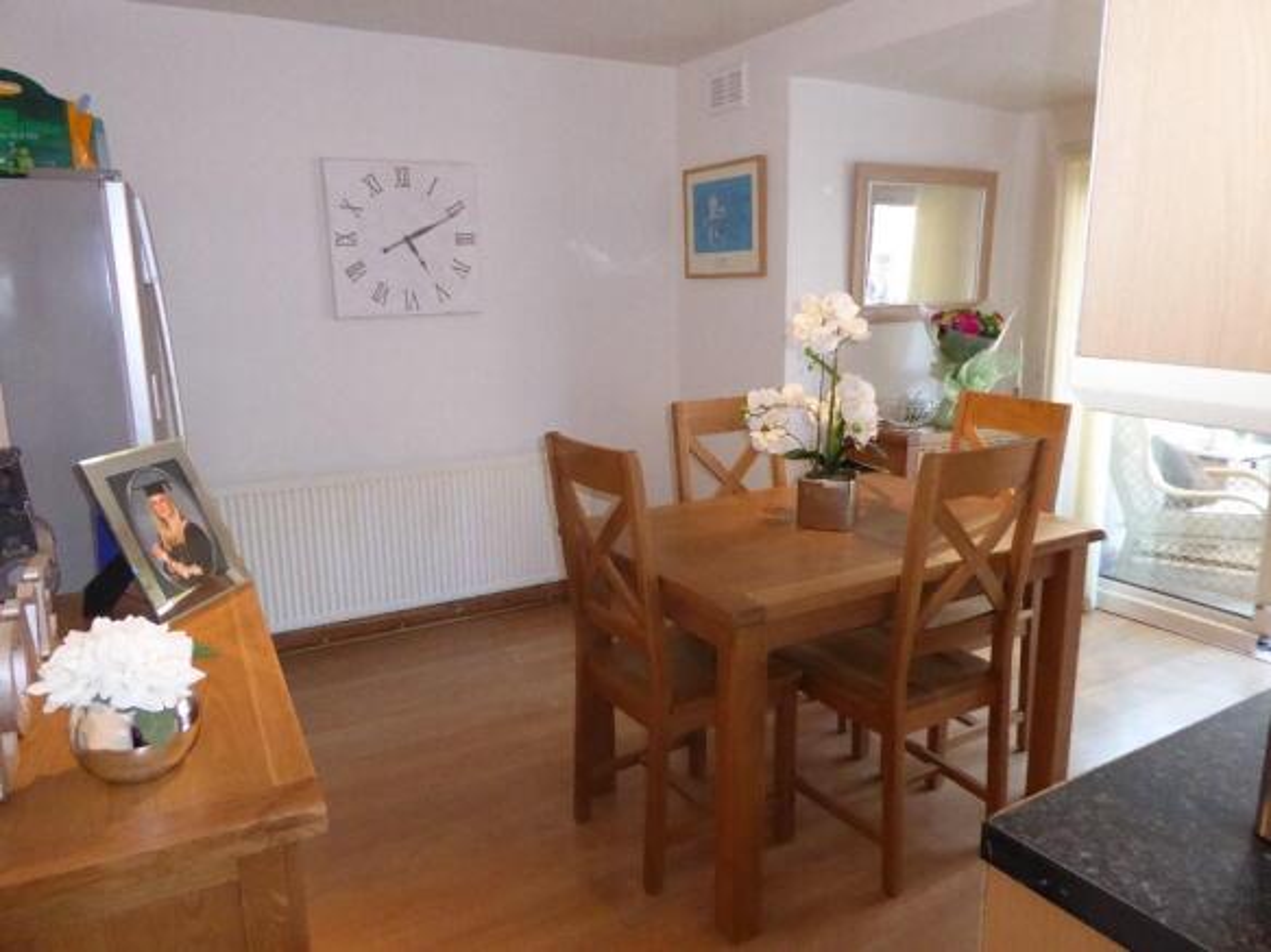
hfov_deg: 71.6
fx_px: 881
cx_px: 636
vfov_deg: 56.8
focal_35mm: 24
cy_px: 476
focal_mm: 4.3
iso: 800
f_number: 3.3
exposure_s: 1/60
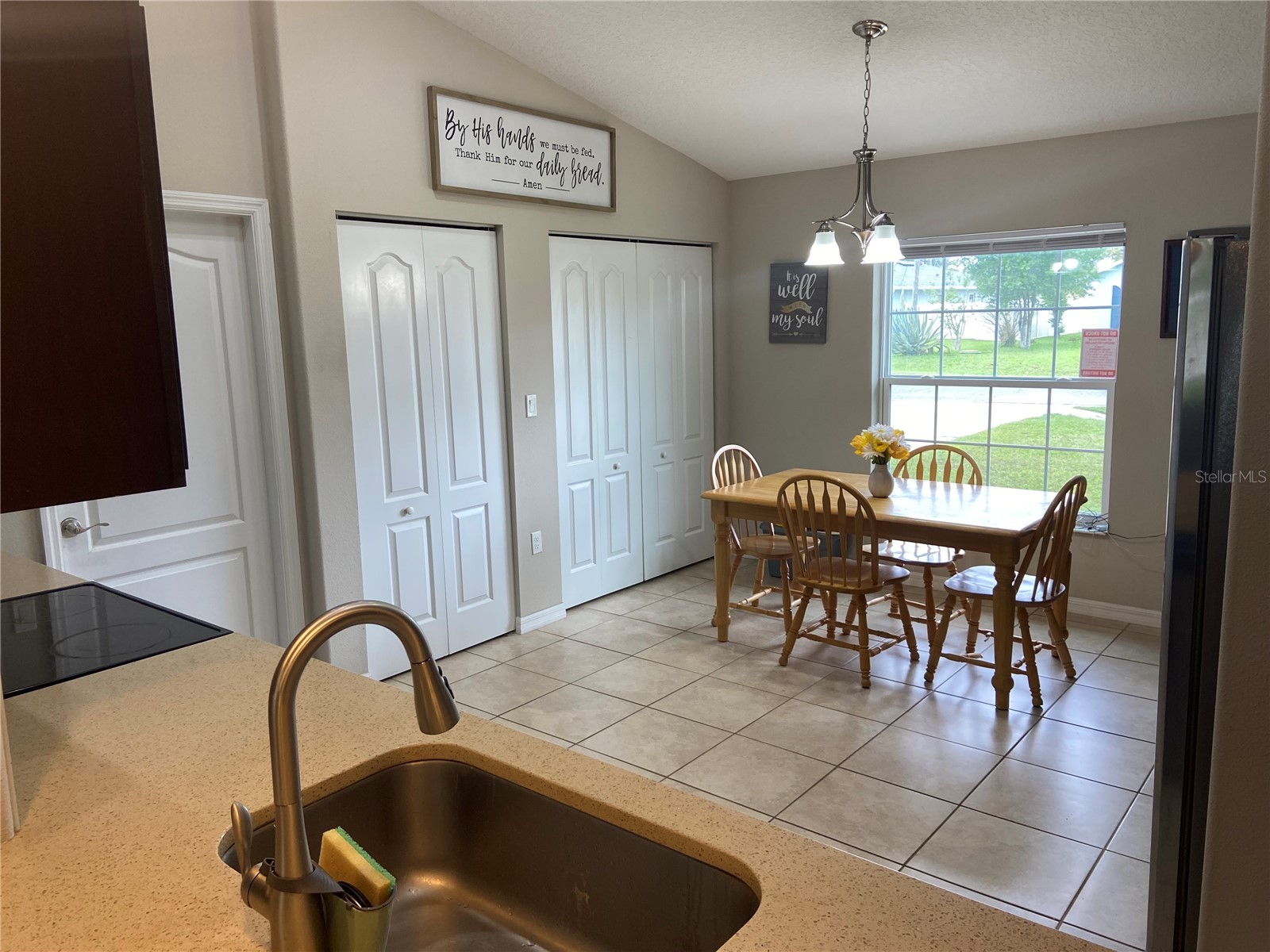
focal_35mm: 26
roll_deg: +2.6
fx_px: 954
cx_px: 635
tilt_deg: -8.9
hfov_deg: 67.3
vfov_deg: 53.1
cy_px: 476
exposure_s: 1/120
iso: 80
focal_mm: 4.25
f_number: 1.8
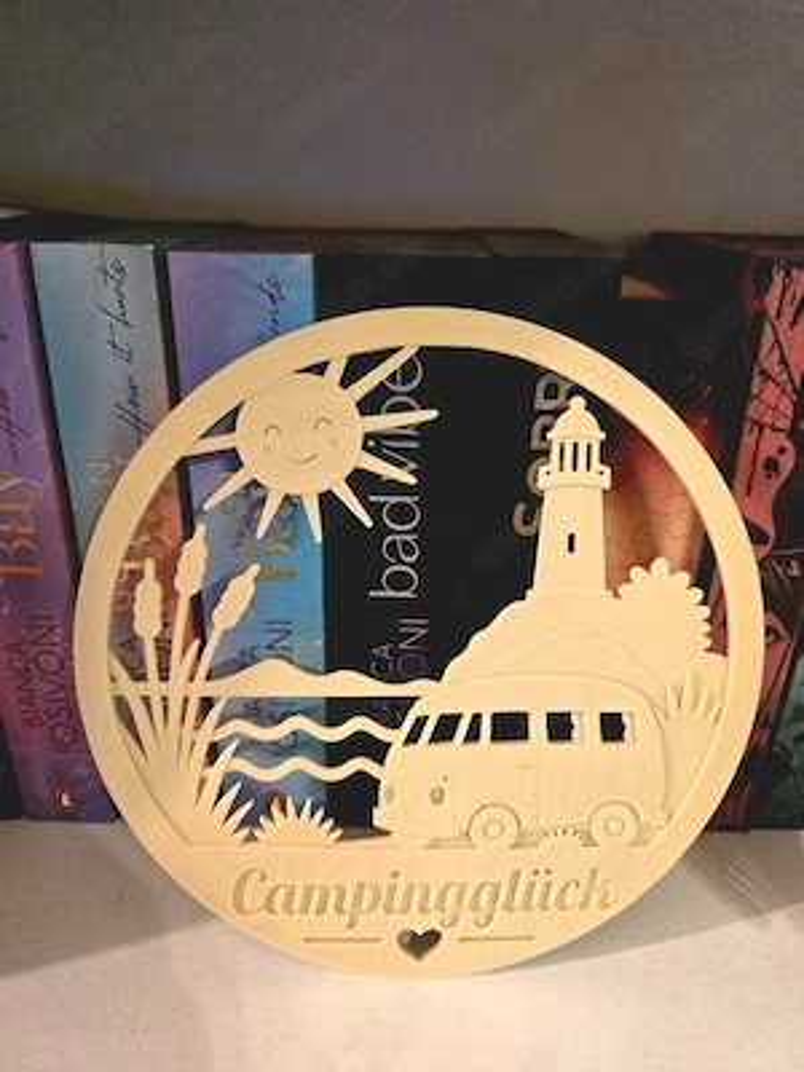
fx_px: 712
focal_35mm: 23
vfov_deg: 73.9
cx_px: 402
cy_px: 536
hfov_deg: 58.9
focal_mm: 6.3
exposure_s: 1/101
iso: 2000
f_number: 1.7
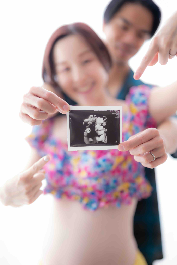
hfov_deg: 27.0
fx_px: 368
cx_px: 88
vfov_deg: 39.6
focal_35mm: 50
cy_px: 132
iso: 160
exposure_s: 1/100
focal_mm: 50
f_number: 1.2
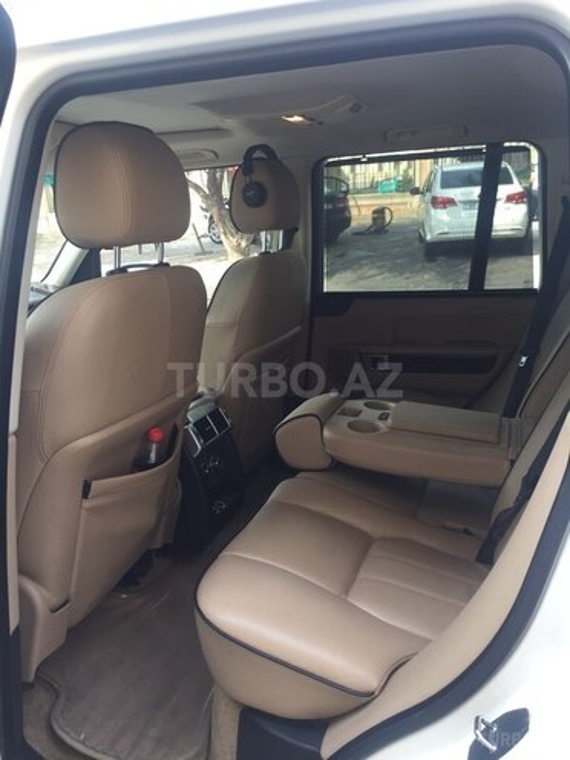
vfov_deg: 61.7
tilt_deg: -17.4
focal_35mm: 29
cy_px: 380
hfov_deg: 48.2
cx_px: 285
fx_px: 637
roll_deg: +4.5
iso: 32
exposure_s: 1/100
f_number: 2.2
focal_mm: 4.15
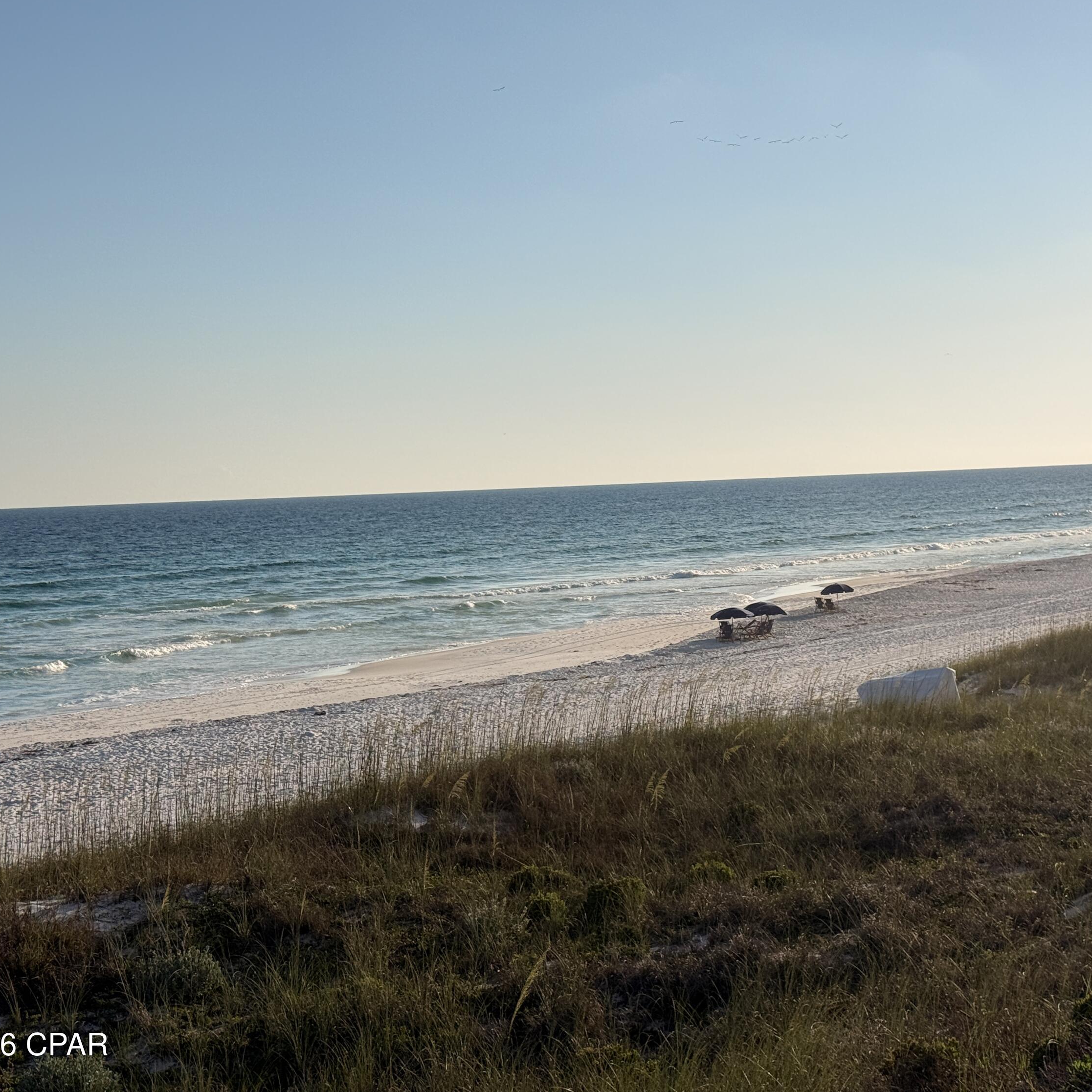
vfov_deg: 30.0
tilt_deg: -1.9
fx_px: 2034
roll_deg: +2.0
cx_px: 656
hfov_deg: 30.0
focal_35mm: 57
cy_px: 545
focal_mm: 6.76
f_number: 1.78
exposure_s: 1/11364
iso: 64
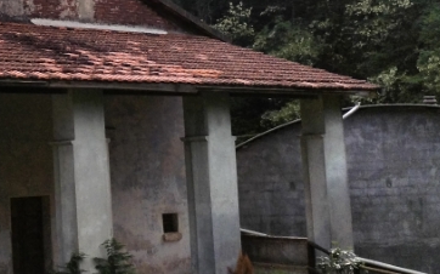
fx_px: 1043
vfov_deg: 14.9
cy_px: 53
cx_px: 21
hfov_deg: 23.0
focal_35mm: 87
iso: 100
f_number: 1.8
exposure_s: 1/2605
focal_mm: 4.75
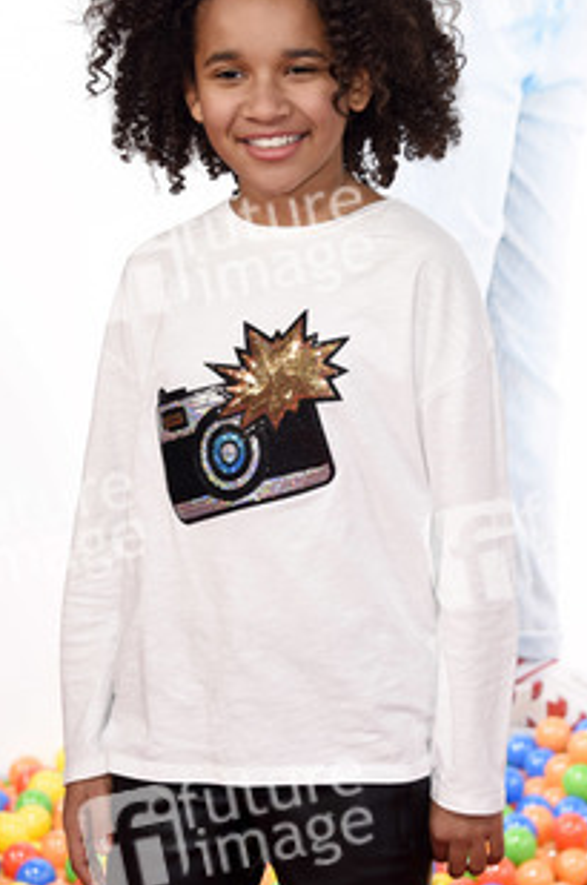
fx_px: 3116
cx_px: 309
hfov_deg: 10.8
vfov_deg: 16.2
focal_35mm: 127
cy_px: 398
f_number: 5.6
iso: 500
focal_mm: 98
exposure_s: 1/200
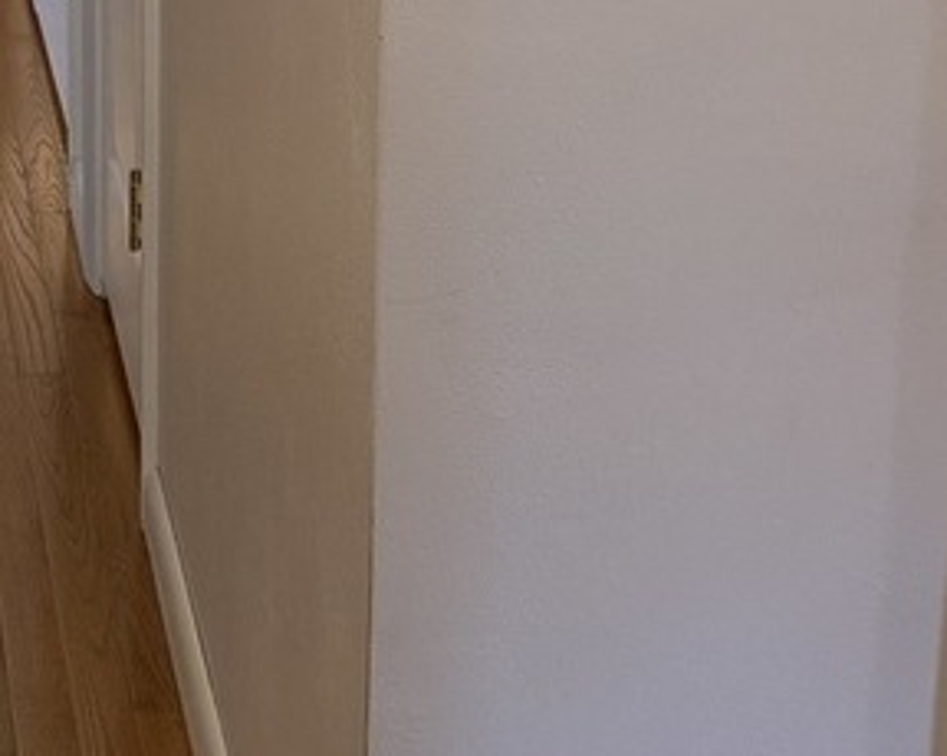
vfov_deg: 16.0
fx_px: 2465
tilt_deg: -10.1
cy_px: -388
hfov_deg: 20.5
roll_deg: +0.6
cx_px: -141
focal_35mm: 88
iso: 320
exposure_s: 1/120
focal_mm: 6.76
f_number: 1.78
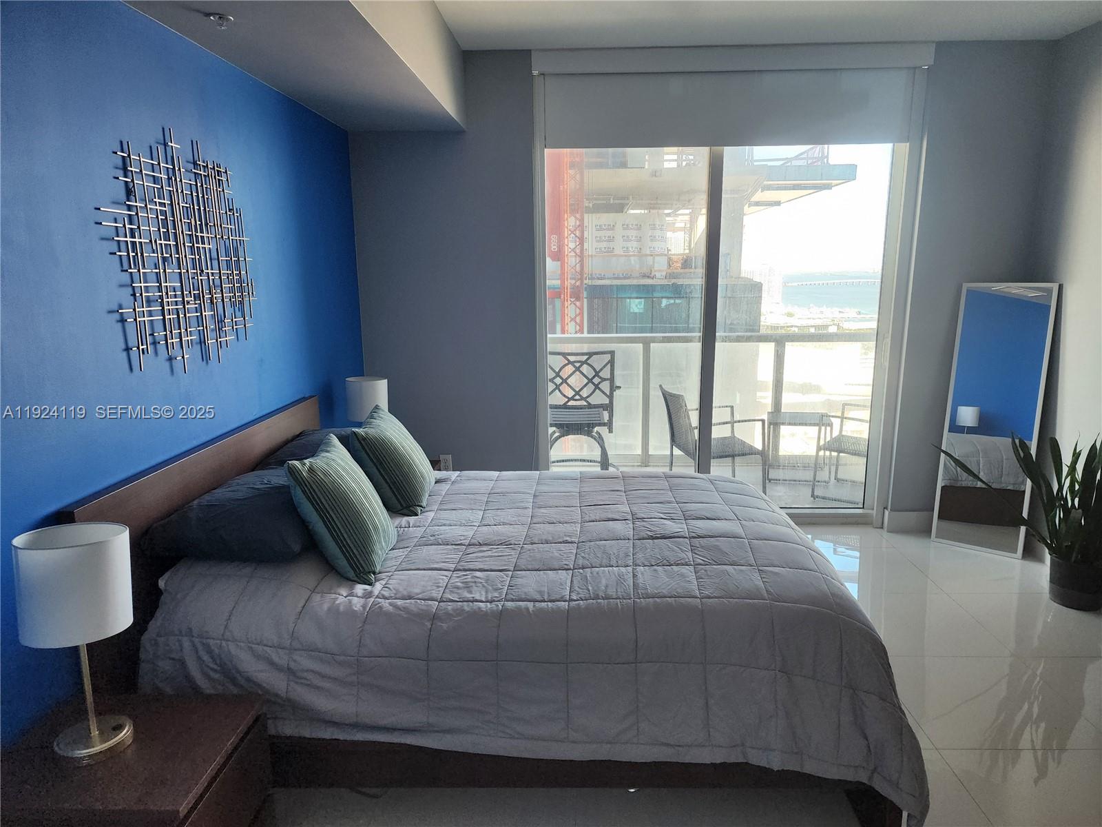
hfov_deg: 73.9
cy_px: 414
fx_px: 732
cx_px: 551
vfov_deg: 58.9
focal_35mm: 23
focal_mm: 6.4
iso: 160
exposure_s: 1/180
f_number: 1.8
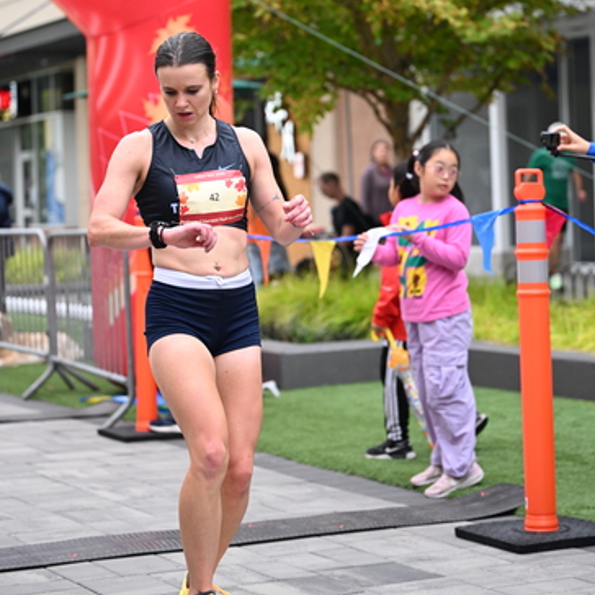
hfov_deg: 19.3
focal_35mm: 90
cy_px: 183
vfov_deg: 19.2
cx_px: 297
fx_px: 1750
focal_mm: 70
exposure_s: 1/1000
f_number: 2.8
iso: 1600
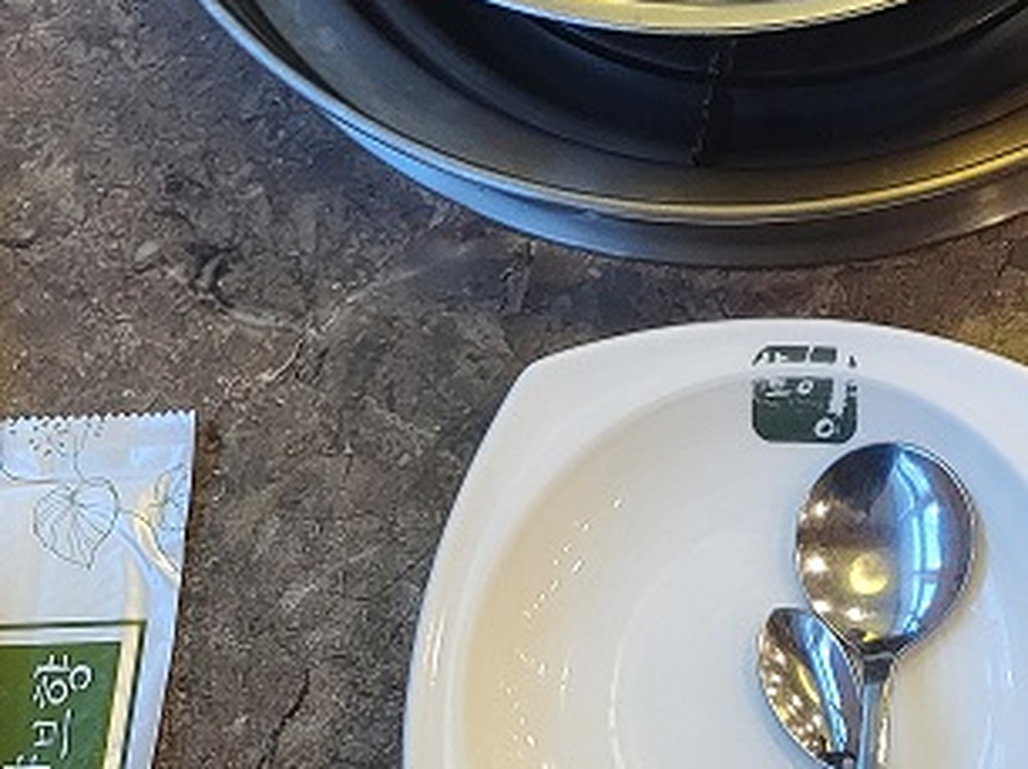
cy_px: -168
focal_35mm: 85
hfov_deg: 21.7
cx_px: 1152
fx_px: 2522
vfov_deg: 16.6
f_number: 1.8
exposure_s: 1/120
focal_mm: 4.25
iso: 250
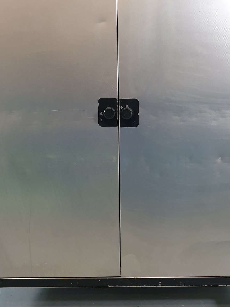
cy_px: 107
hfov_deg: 32.9
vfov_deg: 42.5
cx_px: 123
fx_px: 390
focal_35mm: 44
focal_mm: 4.3
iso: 200
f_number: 1.5
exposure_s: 1/50
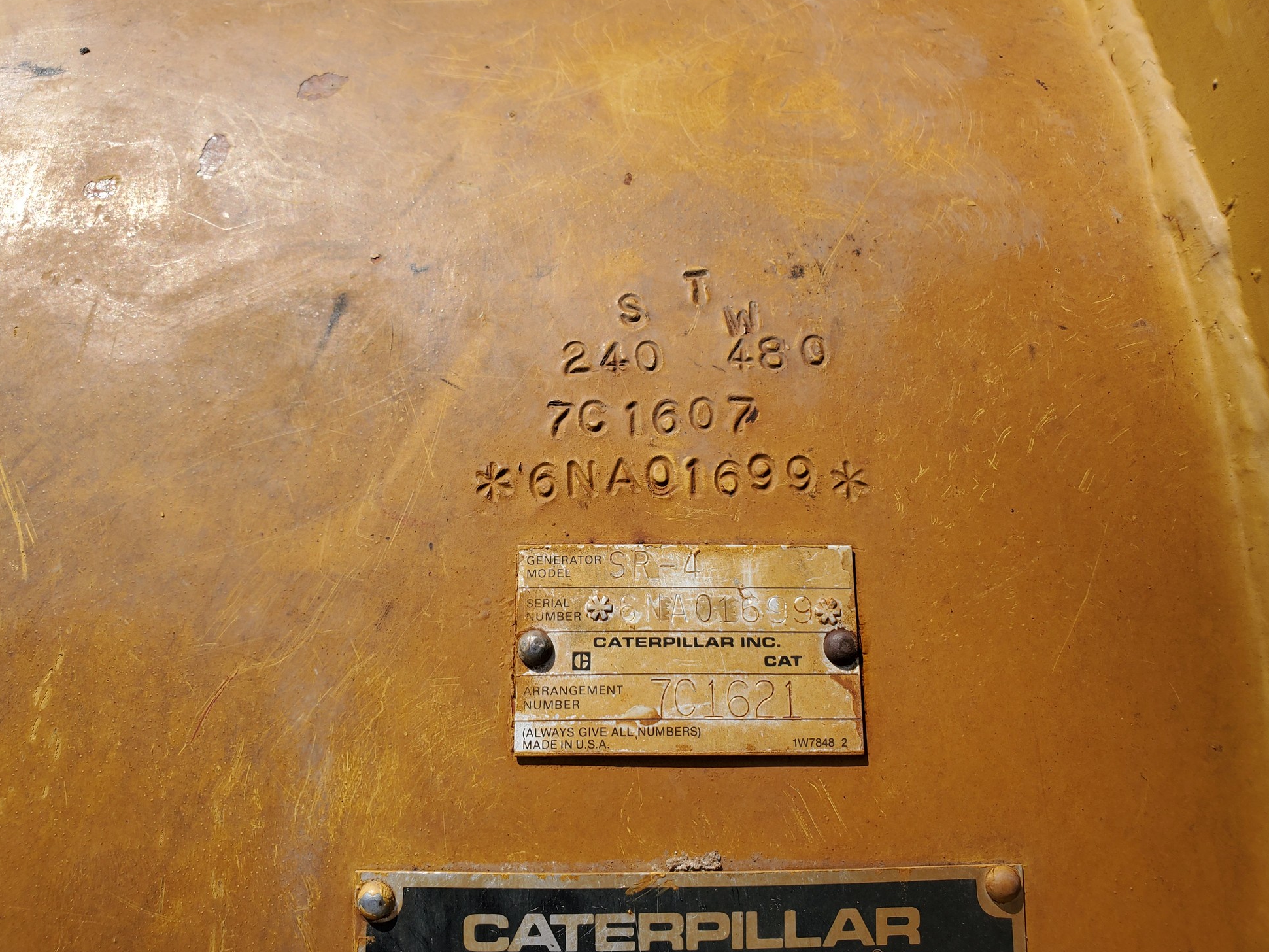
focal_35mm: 27
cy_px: 464
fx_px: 990
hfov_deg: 65.3
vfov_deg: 51.4
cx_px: 634
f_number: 2.4
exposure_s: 1/1663
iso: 50
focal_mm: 4.3
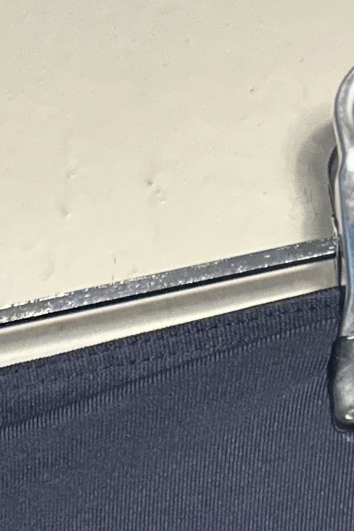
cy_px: 1298
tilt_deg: +2.8
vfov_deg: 11.9
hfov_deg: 9.3
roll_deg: +4.9
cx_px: -400
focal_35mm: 137
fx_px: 2021
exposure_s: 1/60
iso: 500
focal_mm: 6.86
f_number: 1.78
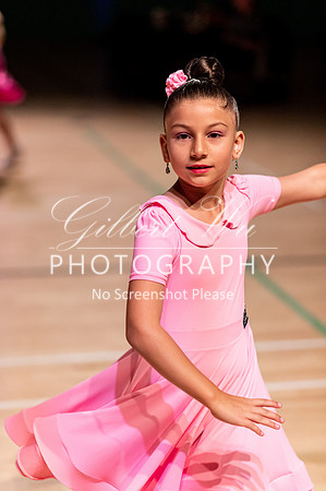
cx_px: 163
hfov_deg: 16.0
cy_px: 246
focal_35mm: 85
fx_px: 1157
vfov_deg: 23.9
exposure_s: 1/2500
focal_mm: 85
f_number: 1.8
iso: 3200
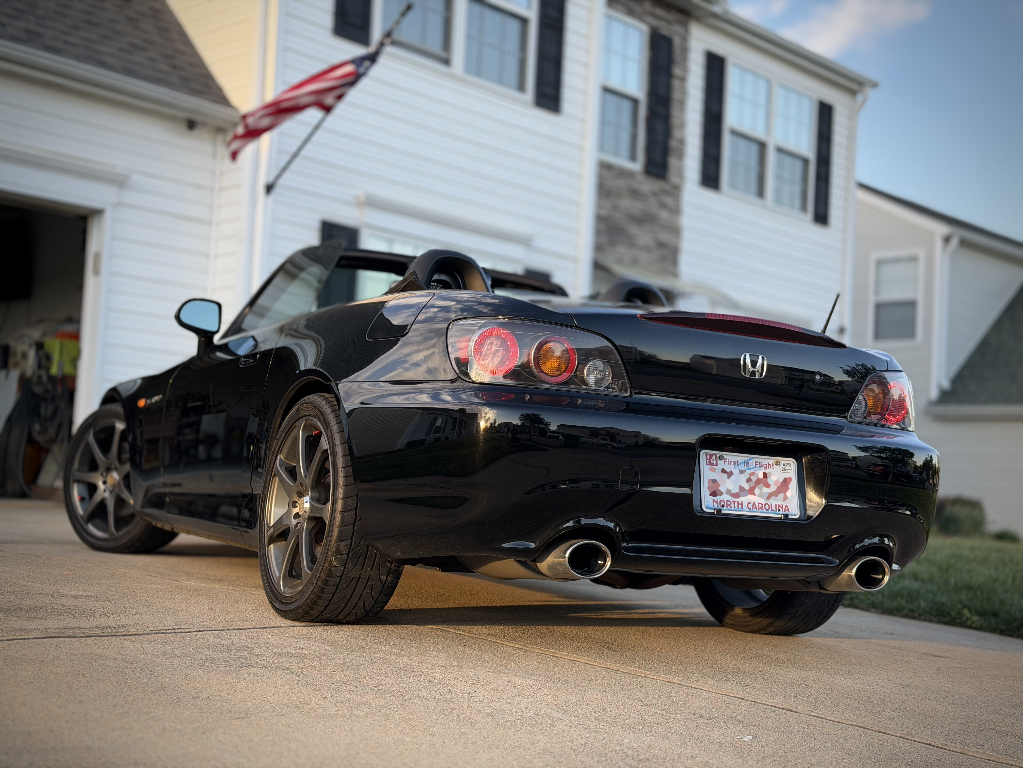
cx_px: 512
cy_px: 384
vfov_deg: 30.3
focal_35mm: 48
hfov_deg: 39.7
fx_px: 1419
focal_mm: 6.76
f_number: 1.78
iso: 64
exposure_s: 1/348
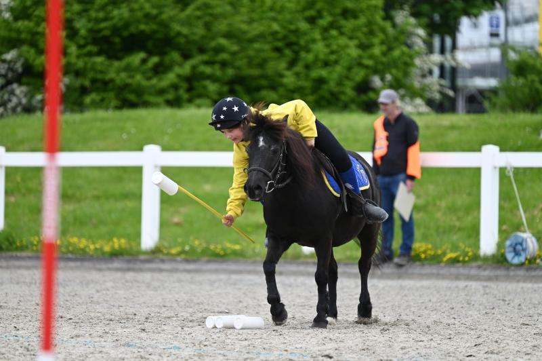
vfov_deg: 4.3
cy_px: 180
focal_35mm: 320
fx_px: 4814
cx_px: 271
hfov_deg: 6.4
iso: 500
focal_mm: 320
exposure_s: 1/1250
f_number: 5.3
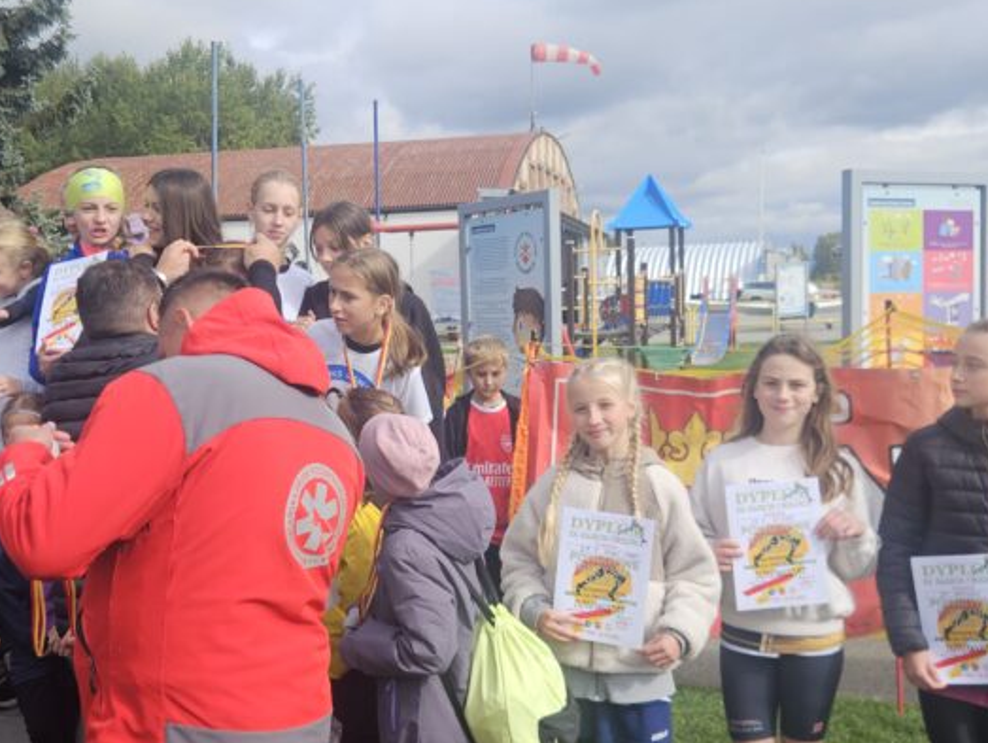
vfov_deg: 32.1
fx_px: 1285
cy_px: 444
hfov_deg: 42.0
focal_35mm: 45
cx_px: 453
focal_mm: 5.4
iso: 25
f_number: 1.8
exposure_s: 1/1005
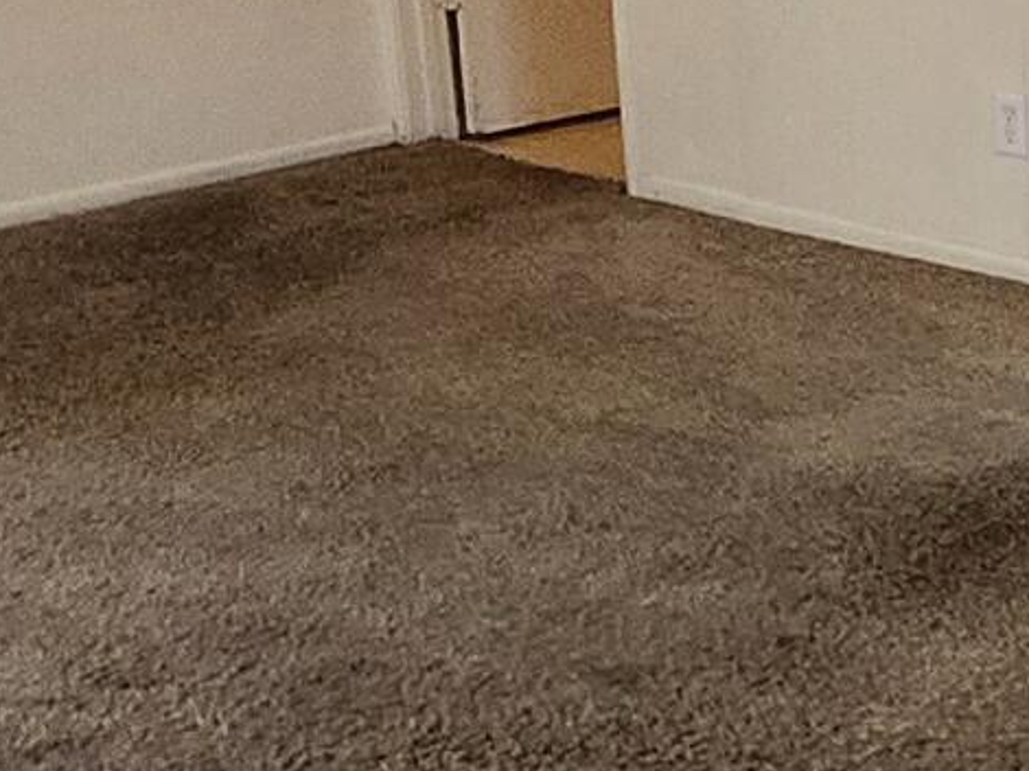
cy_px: 350
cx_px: 1557
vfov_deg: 17.8
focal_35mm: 83
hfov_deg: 20.2
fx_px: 2466
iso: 200
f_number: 2.2
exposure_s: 1/60
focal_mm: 1.74
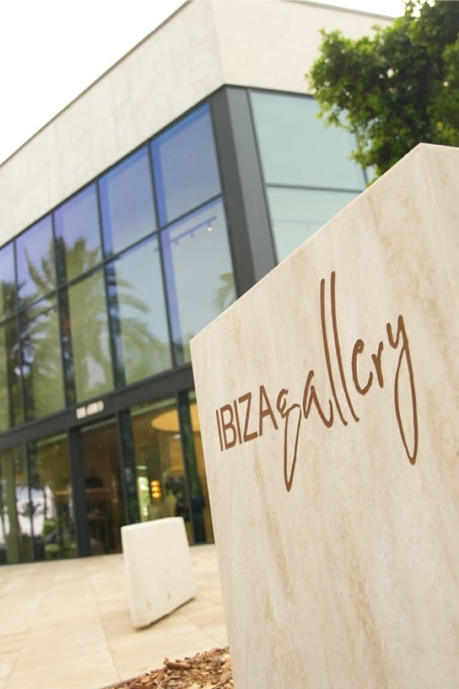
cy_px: 344
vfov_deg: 53.1
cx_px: 230
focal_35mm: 36
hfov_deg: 36.9
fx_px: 688
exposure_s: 1/100
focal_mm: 24
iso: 400
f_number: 5
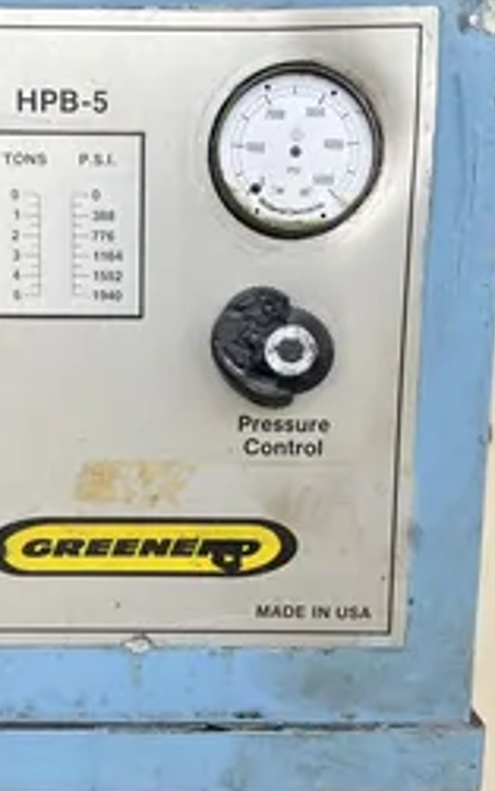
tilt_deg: -11.4
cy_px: 388
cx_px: 123
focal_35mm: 44
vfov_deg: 45.3
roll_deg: +0.2
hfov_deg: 28.8
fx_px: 949
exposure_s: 1/499
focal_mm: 5.7
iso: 50
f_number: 1.5
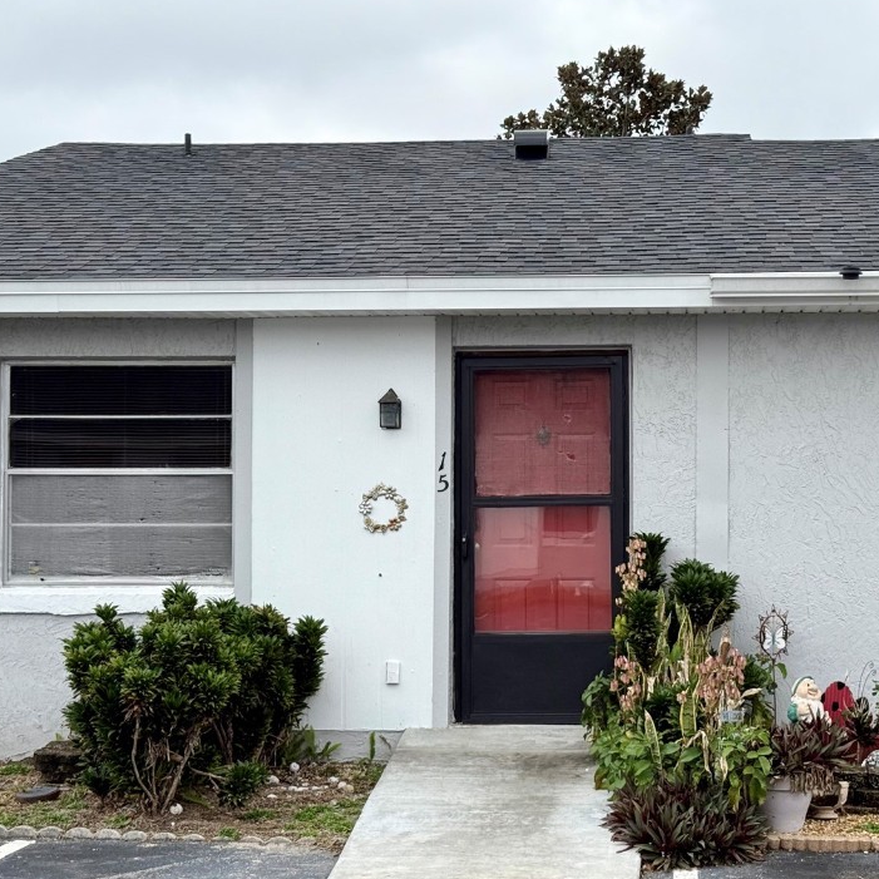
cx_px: 566
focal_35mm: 62
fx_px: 1781
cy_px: 466
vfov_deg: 27.7
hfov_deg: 27.6
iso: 100
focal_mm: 6.76
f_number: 1.78
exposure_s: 1/1307
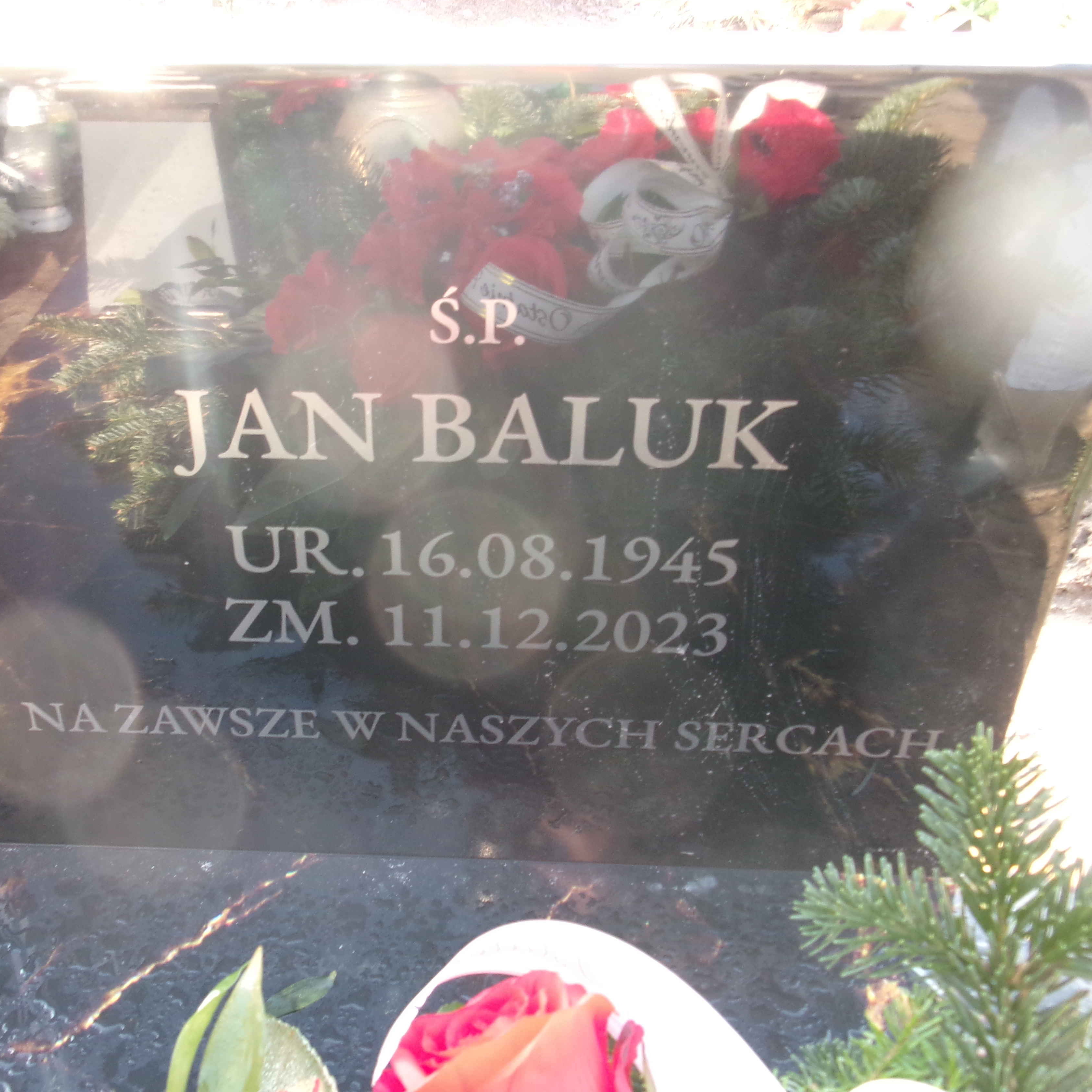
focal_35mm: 34
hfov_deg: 48.2
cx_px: 437
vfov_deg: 48.4
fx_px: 1213
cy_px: 561
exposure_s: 1/34
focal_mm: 5.1
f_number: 3.9
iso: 172
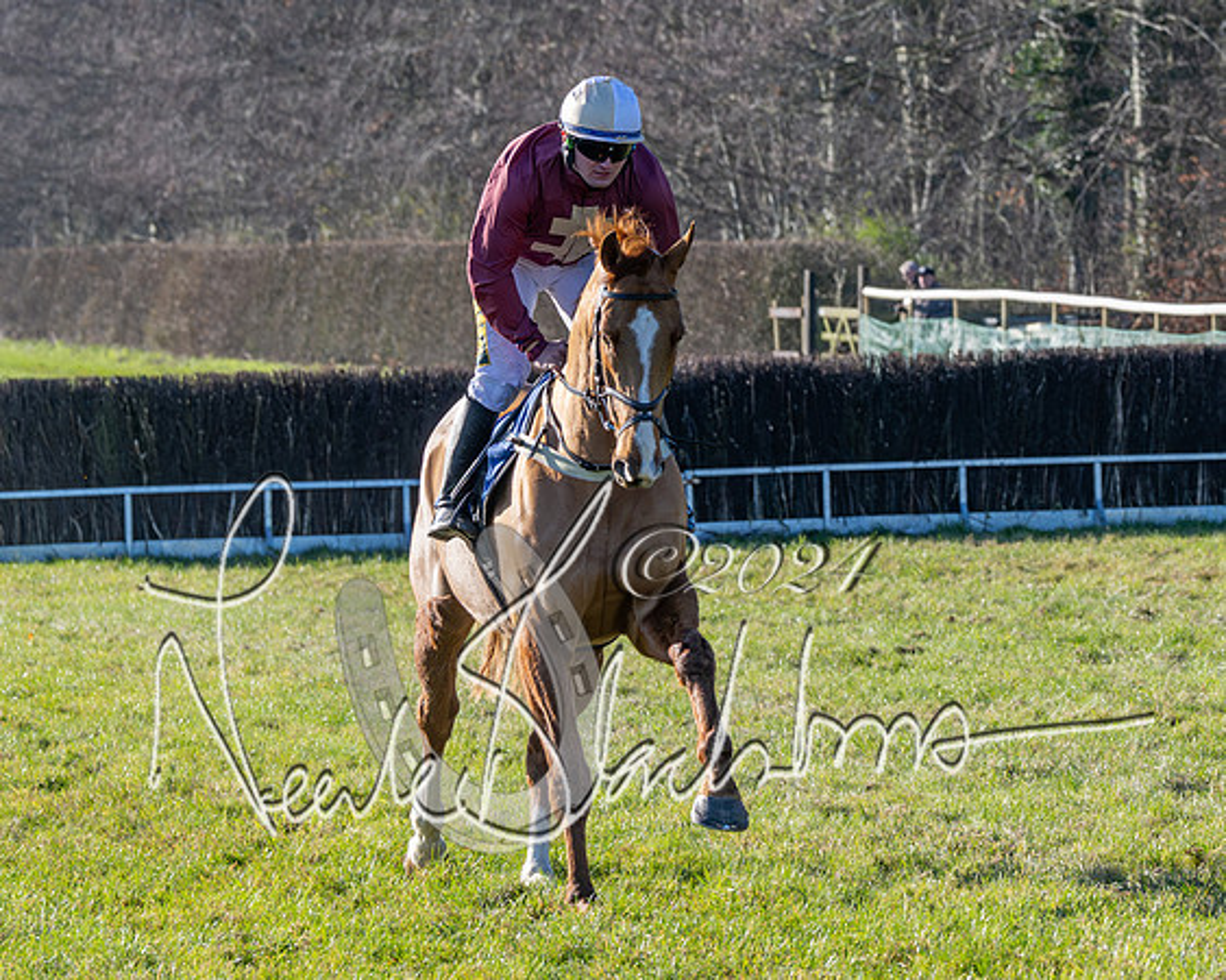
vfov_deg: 6.1
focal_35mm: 253
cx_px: 861
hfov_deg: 7.7
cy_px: 561
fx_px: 9160
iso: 400
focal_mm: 110
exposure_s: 1/1250
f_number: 5
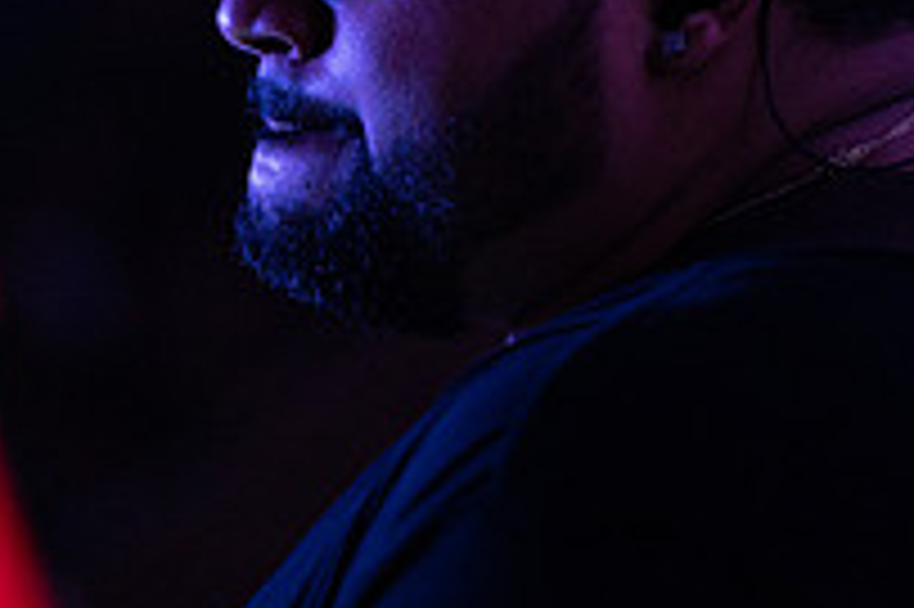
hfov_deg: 8.5
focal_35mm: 243
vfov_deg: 5.6
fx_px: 6164
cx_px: 356
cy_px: 196
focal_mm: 85
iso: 2000
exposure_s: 1/400
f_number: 1.8
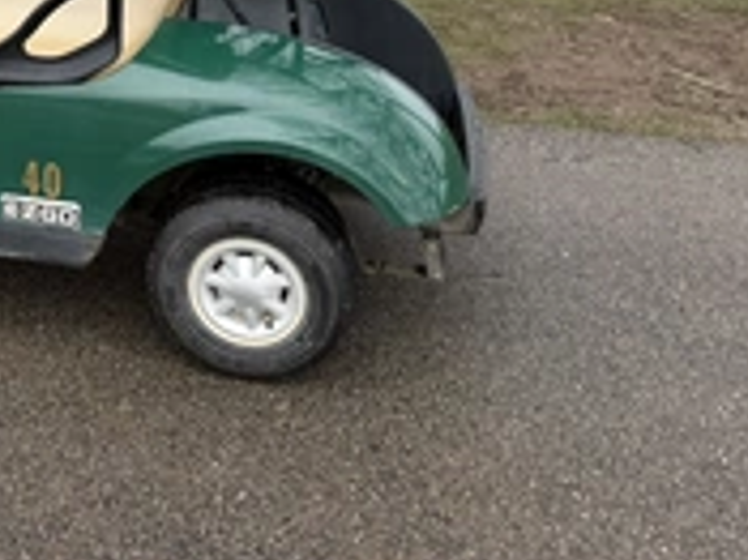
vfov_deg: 24.9
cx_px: 30
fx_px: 1188
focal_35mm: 55
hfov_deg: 32.6
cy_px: -38
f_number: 1.78
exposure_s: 1/772
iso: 80
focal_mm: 6.76
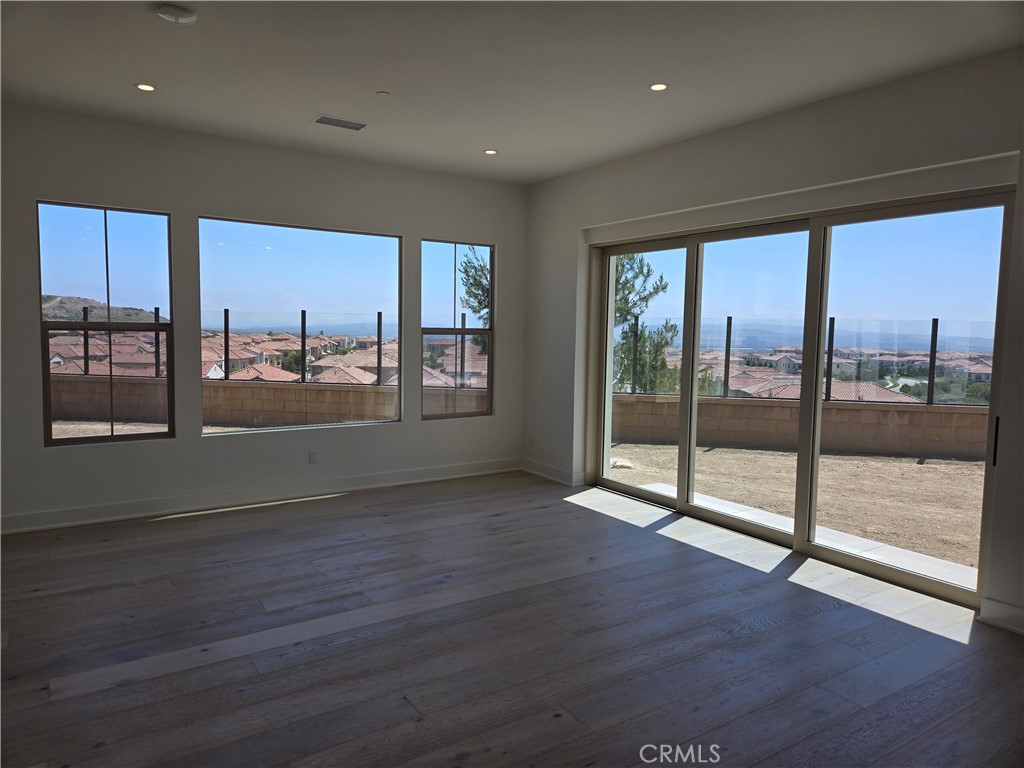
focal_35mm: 23
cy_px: 384
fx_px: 680
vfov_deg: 58.9
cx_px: 512
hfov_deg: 73.9
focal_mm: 5.4
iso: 25
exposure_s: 1/1070
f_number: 1.8
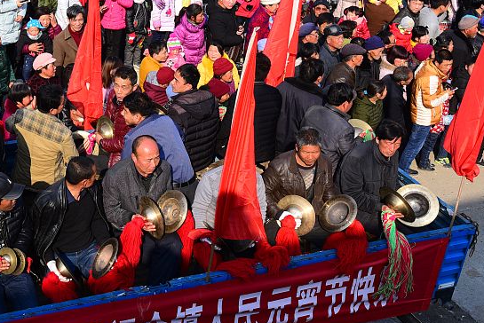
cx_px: 67
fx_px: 888
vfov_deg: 20.5
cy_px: 93
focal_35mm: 66
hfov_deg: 29.5
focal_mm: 30
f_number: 8
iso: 250
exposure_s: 1/400
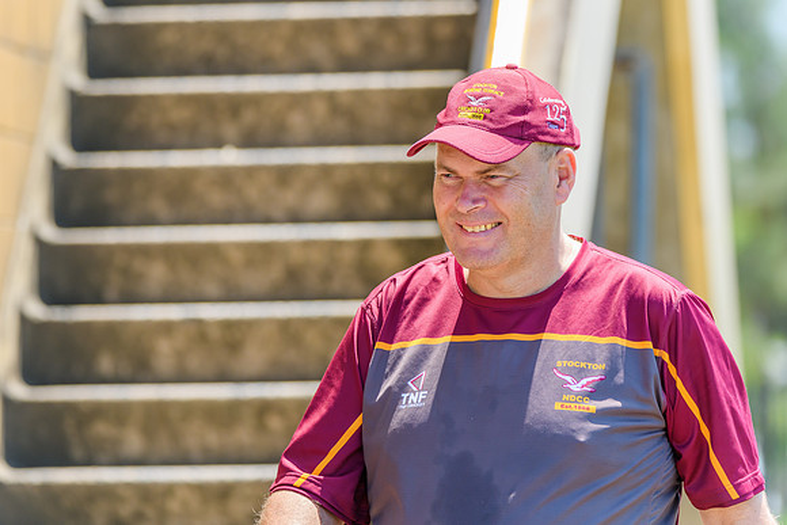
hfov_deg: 5.3
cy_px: 232
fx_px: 8556
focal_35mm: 391
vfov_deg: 3.5
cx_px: 347
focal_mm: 350
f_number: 6.3
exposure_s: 1/500
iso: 400
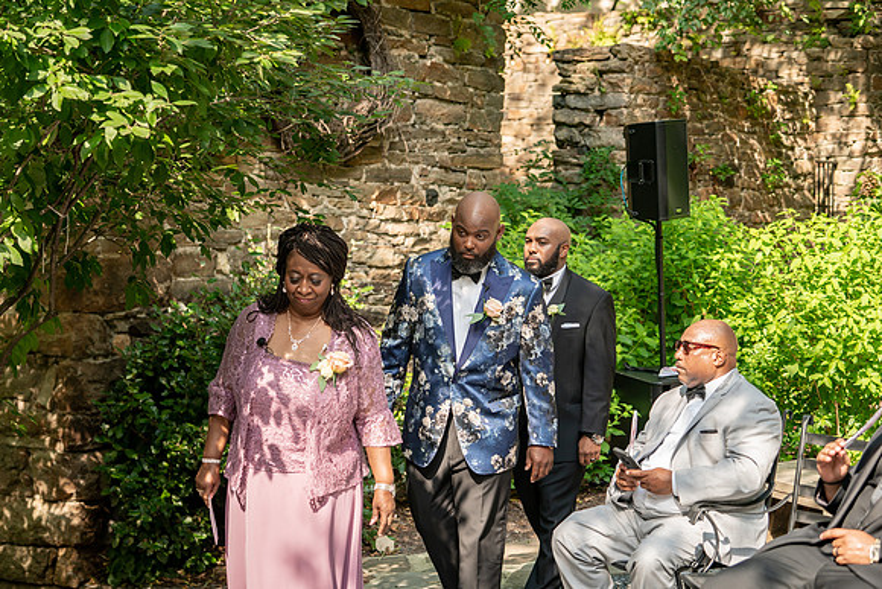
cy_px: 294
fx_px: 1789
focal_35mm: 73
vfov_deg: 18.7
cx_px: 441
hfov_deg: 27.7
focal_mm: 73
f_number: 4
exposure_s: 1/250
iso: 200
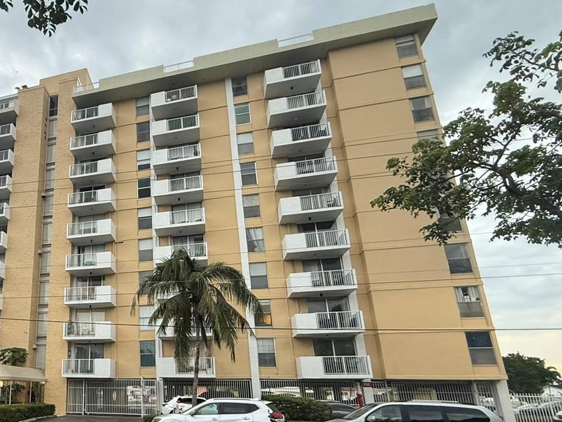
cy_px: 292
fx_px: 390
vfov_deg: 55.3
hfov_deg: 63.9
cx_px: 96
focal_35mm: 24
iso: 250
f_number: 2.2
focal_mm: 2.22
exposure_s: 1/120
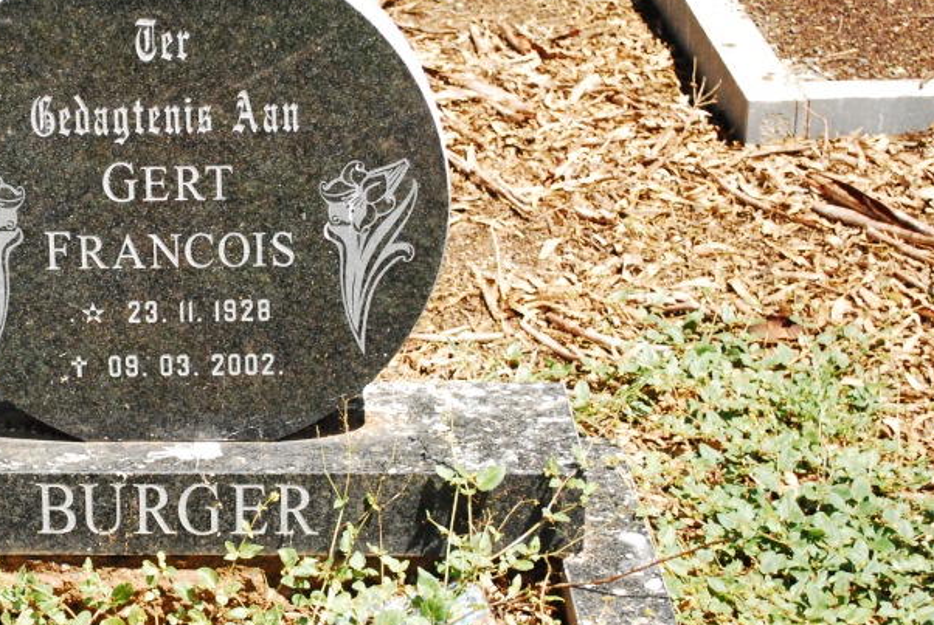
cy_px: 285
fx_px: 2520
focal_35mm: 97
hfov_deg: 20.7
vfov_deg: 14.1
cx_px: 154
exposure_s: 1/4000
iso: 1600
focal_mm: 38
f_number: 5.3
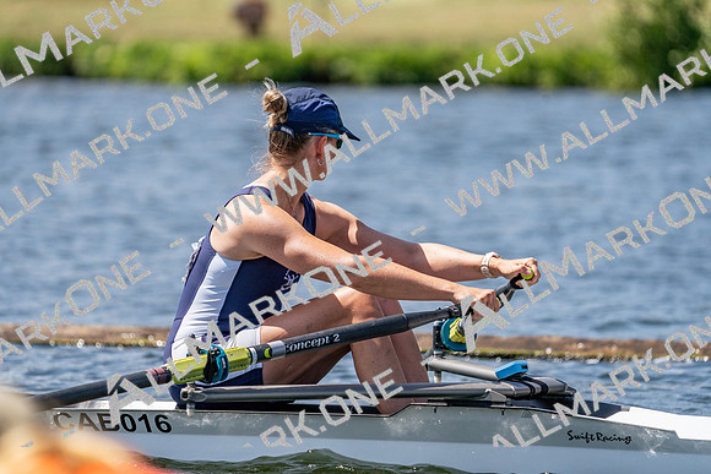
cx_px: 356
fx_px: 8040
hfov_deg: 5.1
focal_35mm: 407
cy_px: 237
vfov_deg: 3.4
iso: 320
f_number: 6.3
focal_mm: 407
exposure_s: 1/2000
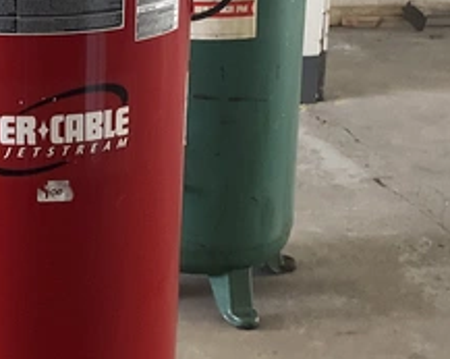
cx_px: 19
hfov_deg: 19.1
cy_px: 146
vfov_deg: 15.7
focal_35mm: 98
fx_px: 1303
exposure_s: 1/60
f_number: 1.8
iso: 100
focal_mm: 3
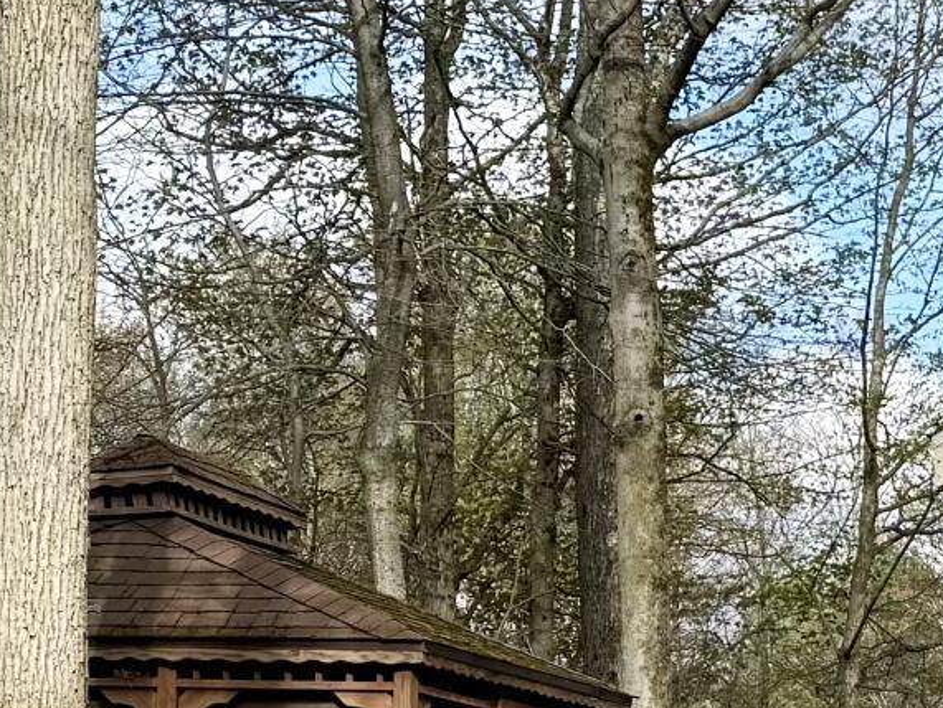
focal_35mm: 126
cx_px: 799
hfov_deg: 15.5
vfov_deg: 11.6
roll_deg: -0.5
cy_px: 835
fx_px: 3435
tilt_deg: +0.8
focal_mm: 6.76
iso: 80
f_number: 1.78
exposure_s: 1/2907
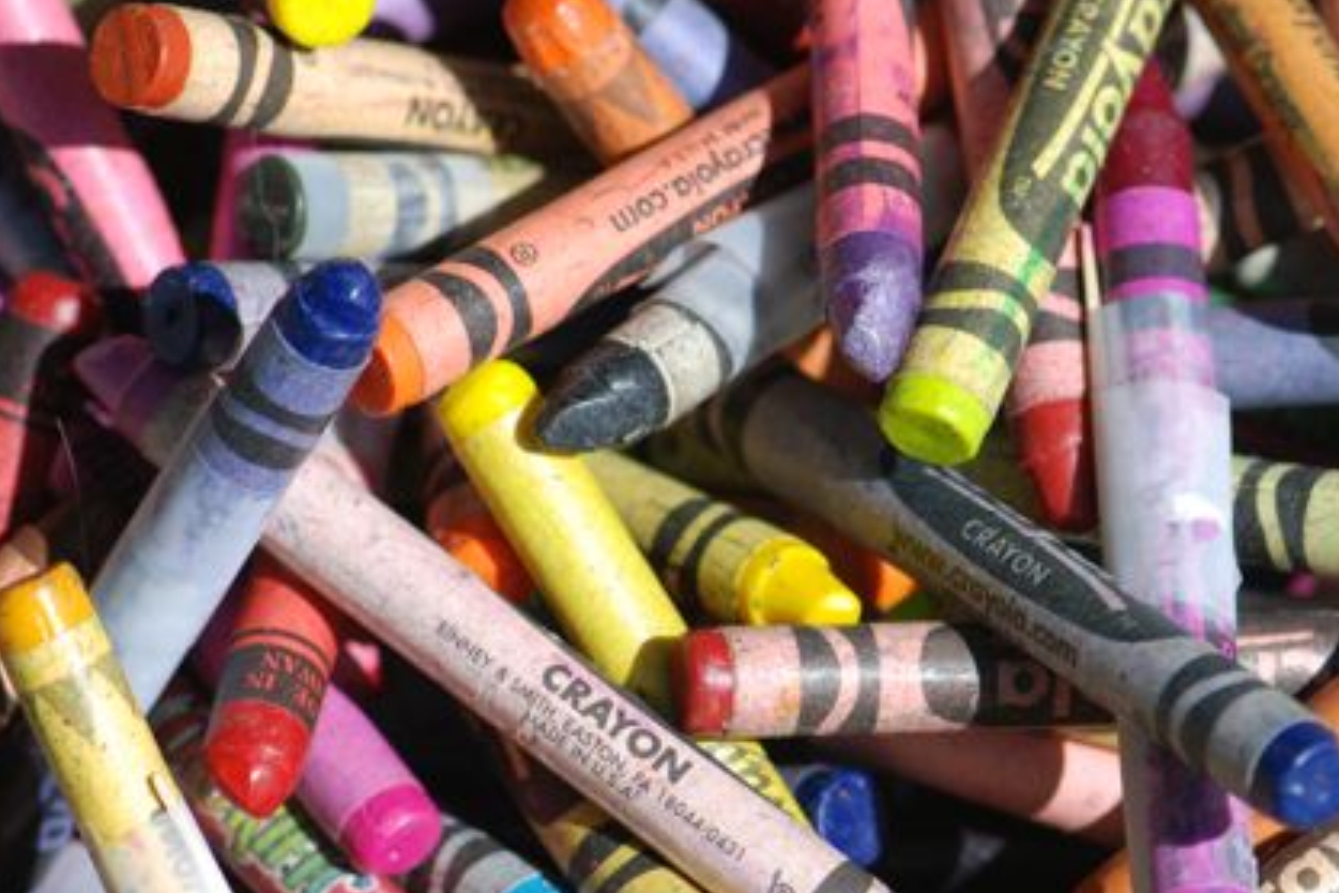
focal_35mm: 242
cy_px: 610
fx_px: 8992
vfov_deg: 5.7
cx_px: 748
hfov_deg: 8.5
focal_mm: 105
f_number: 5.6
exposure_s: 1/500
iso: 110
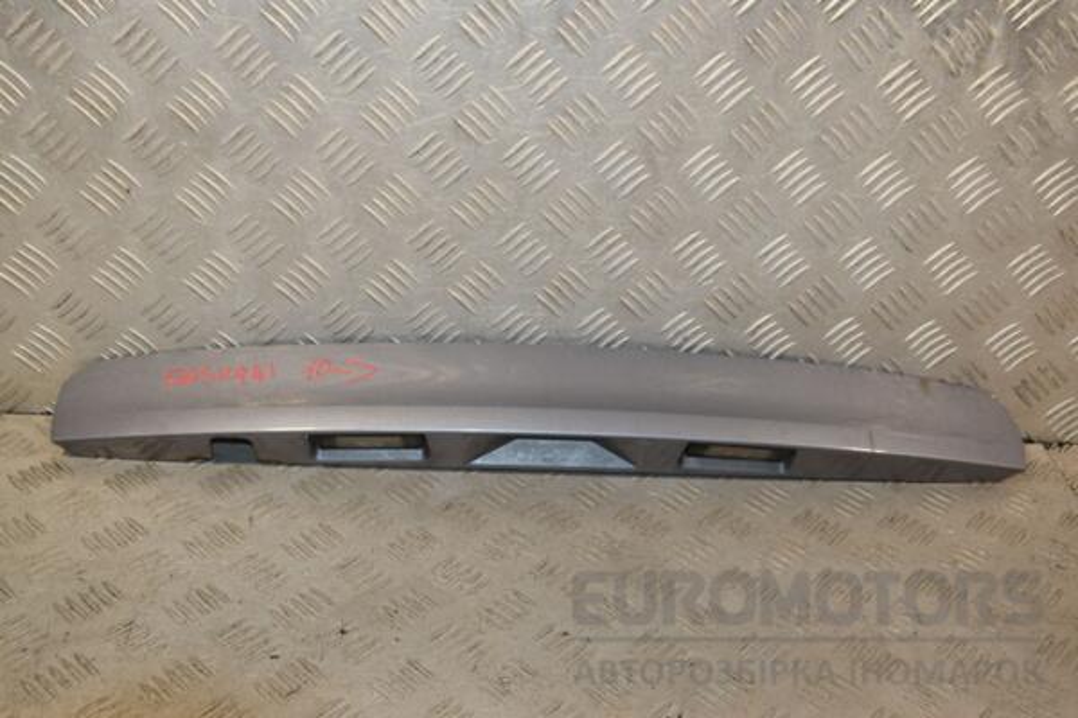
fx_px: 1258
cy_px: 359
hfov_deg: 46.4
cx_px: 539
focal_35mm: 42
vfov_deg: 31.9
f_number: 7.1
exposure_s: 1/200
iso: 800
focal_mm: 28
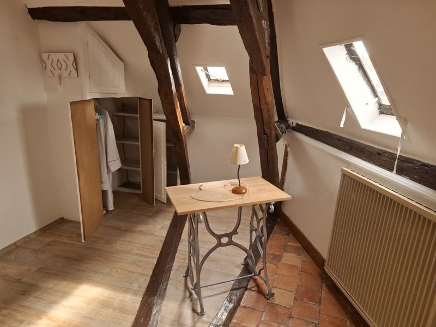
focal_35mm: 23
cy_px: 164
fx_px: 290
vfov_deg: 58.9
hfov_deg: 73.9
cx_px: 218
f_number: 1.8
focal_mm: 5.54
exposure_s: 1/100
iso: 80
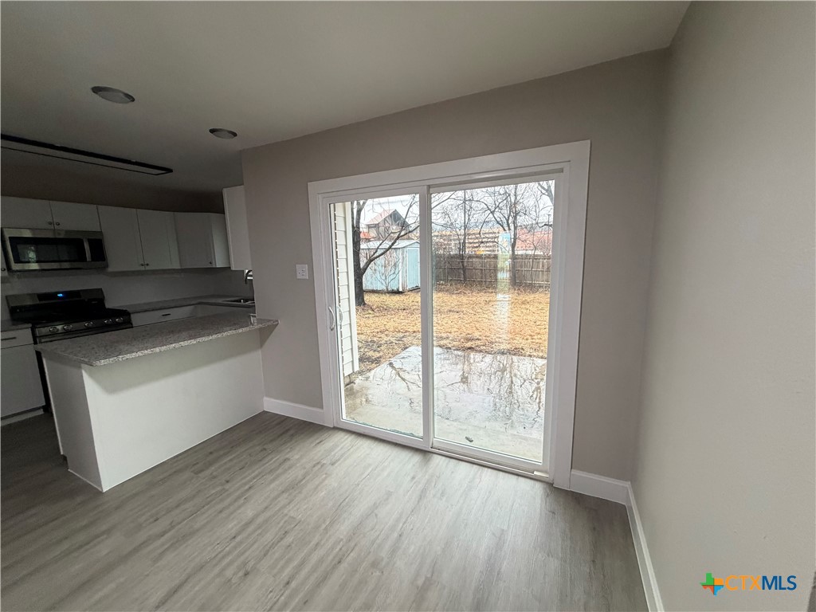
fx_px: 330
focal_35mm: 14
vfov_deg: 85.7
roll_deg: +3.2
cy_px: 306
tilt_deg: -11.0
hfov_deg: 102.1
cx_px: 408
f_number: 2.2
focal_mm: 2.22
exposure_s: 1/60
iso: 250
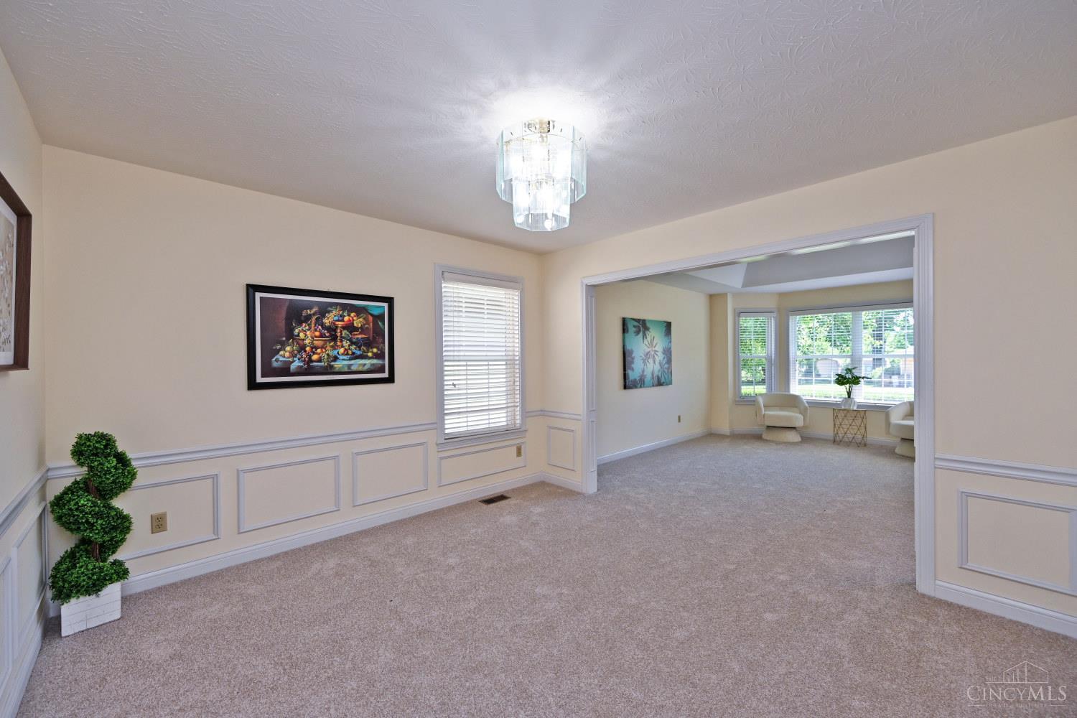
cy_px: 359
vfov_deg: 81.2
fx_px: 419
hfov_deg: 104.3
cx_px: 538
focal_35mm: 14
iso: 200
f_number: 5
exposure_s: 1/100
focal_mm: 14
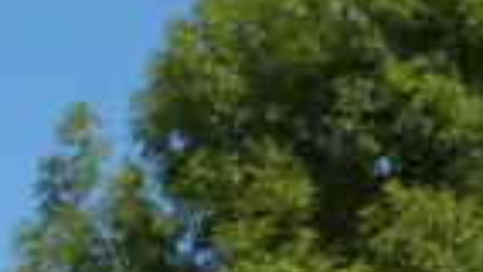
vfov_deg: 6.4
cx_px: -143
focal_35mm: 177
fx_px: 2268
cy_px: 755
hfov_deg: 11.8
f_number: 5.6
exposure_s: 1/500
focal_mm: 5.3
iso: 100
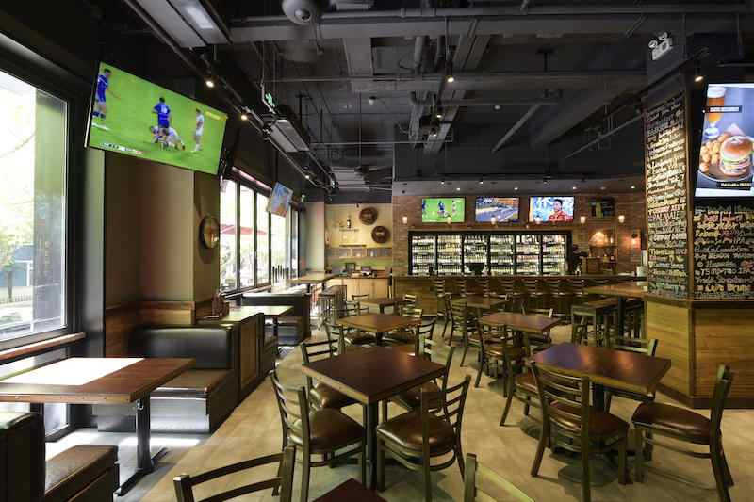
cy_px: 251
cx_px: 377
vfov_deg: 73.7
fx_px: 335
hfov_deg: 96.7
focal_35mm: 16
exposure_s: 1/25
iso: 1400
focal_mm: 16
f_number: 7.1
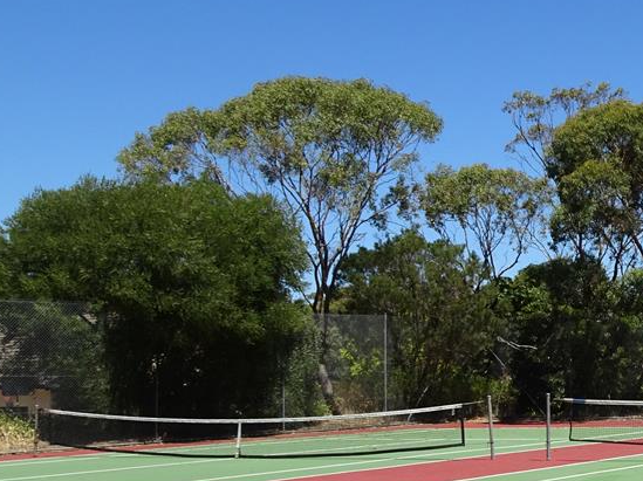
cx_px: 716
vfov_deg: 23.1
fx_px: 1169
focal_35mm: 63
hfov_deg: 27.9
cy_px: 355
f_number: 3.5
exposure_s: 1/1000
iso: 80
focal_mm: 4.1
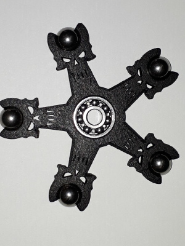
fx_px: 192
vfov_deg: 65.3
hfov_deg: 51.4
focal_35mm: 27
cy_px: 123
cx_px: 92
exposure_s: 1/110
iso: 40
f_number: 1.9
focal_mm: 3.6
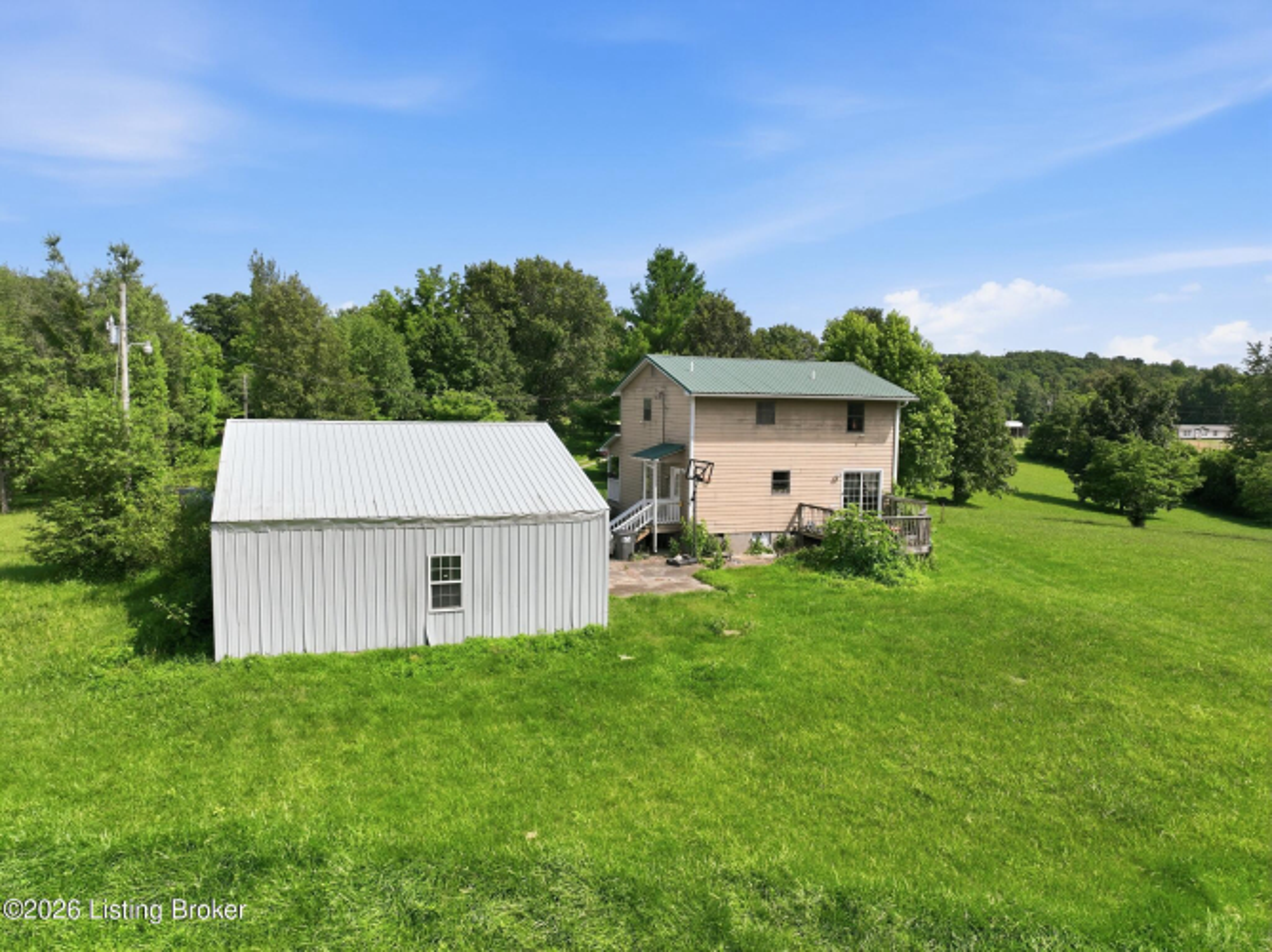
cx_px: 636
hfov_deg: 71.6
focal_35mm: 24
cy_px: 476
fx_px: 881
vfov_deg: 56.8
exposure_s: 1/2500
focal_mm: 12.3
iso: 100
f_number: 2.8
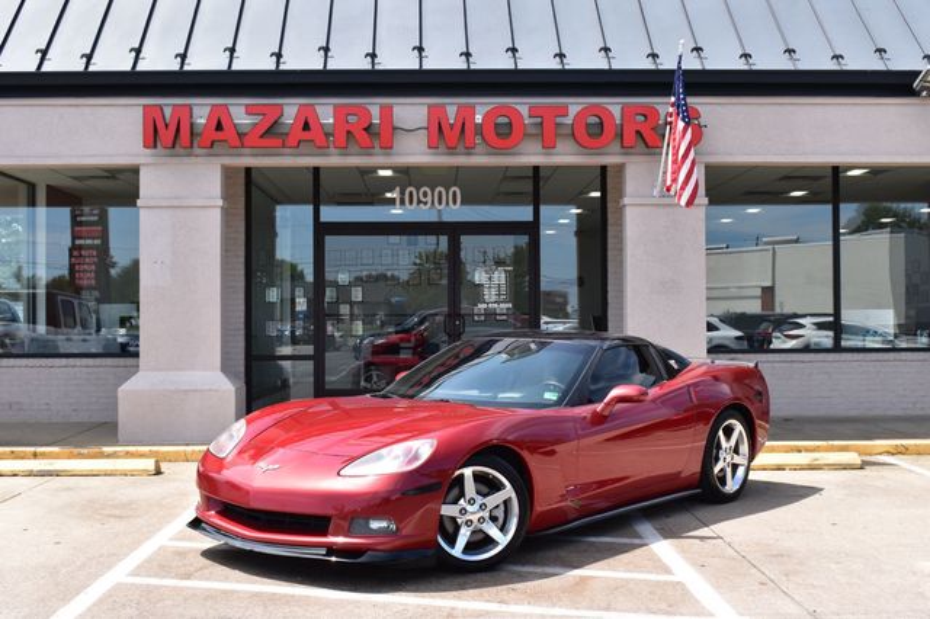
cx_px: 465
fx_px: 1162
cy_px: 310
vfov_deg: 29.8
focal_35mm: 45
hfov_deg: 43.6
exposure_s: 1/320
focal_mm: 30
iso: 400
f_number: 11
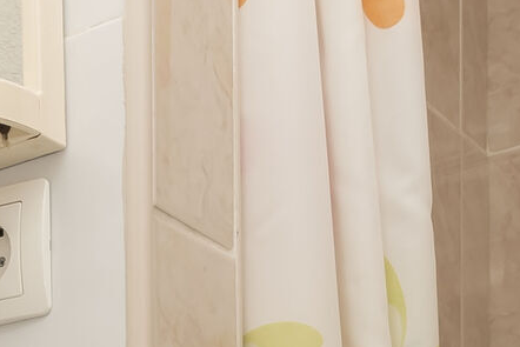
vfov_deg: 12.3
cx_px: -107
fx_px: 1373
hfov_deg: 20.1
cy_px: 746
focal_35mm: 95
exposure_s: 1/250
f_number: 13
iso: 100
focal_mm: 10
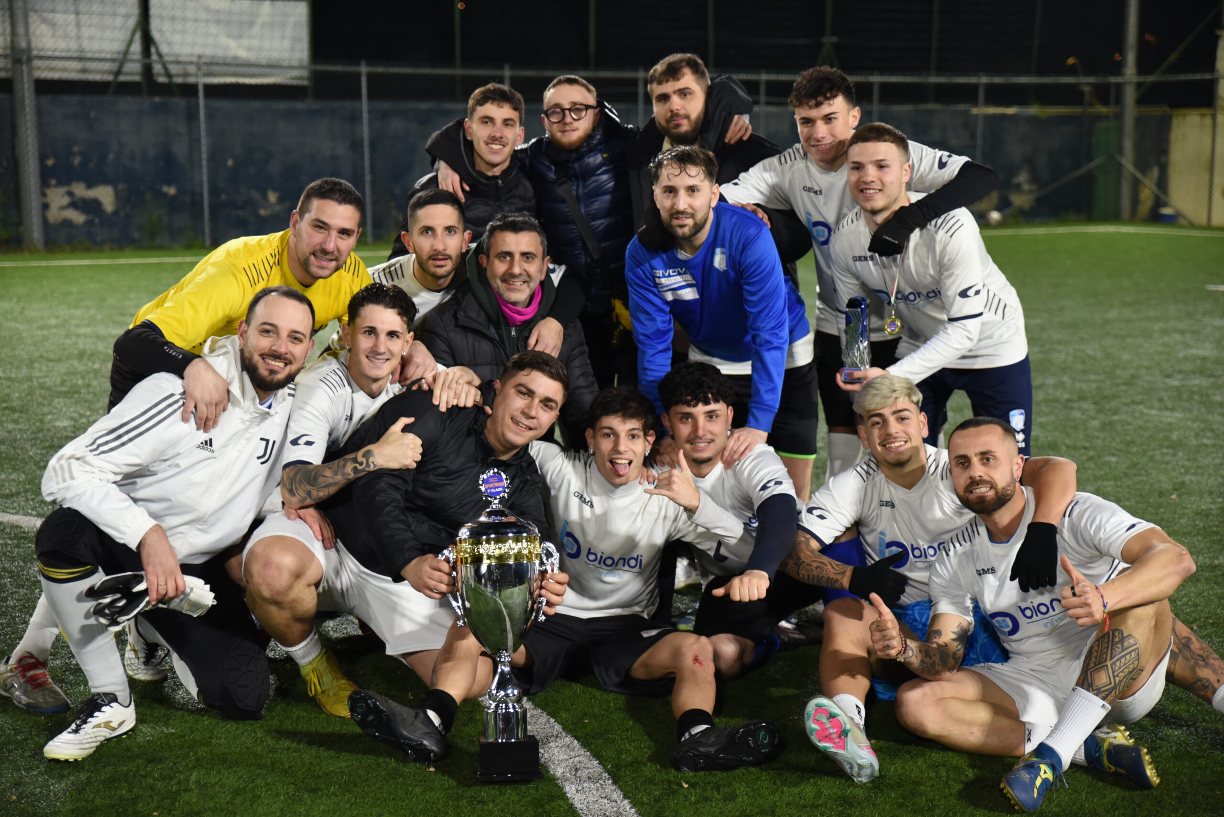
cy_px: 408
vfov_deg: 24.6
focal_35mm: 55
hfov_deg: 36.2
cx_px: 612
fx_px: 1871
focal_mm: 55
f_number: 2.8
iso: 2000
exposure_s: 1/100
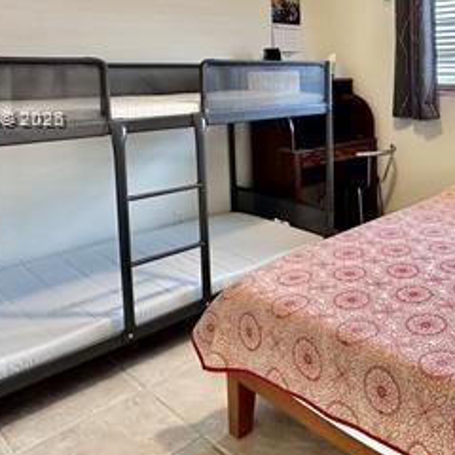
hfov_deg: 45.1
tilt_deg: -5.8
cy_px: 119
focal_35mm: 33
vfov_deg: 48.0
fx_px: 491
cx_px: 411
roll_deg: +0.2
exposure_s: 1/60
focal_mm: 2.22
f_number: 2.2
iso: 400
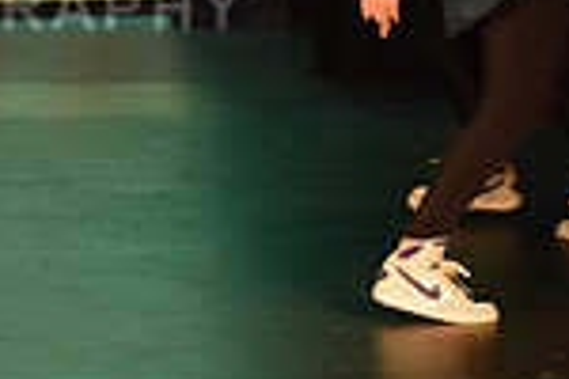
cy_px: -17
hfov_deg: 3.9
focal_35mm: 523
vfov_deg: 2.6
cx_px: -125
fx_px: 8266
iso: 2000
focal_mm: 135
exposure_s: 1/200
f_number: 4
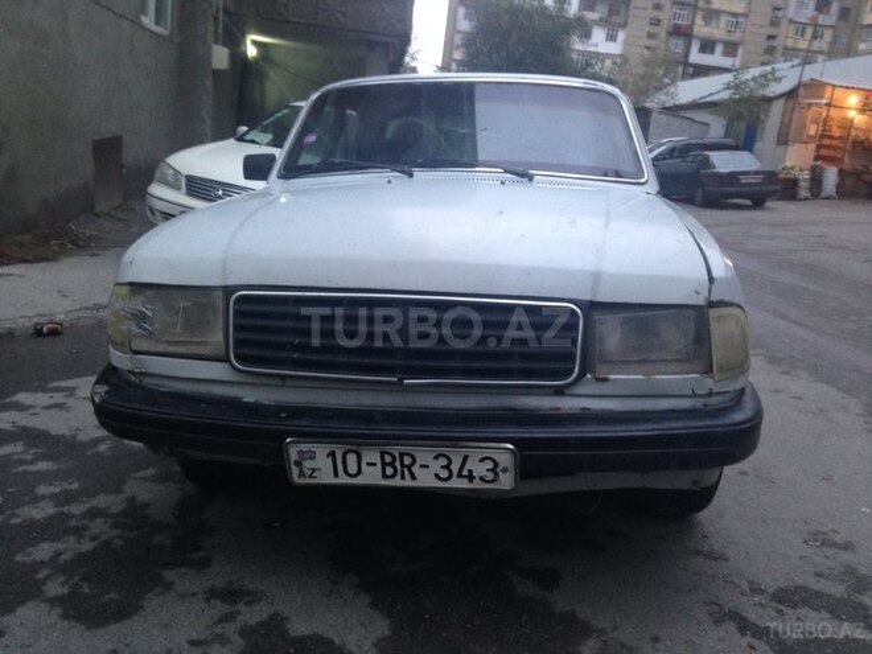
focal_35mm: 33
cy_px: 327
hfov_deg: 55.4
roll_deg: -7.1
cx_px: 436
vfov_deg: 42.9
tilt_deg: -12.7
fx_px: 831
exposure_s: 1/20
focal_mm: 4.12
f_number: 2.4
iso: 125
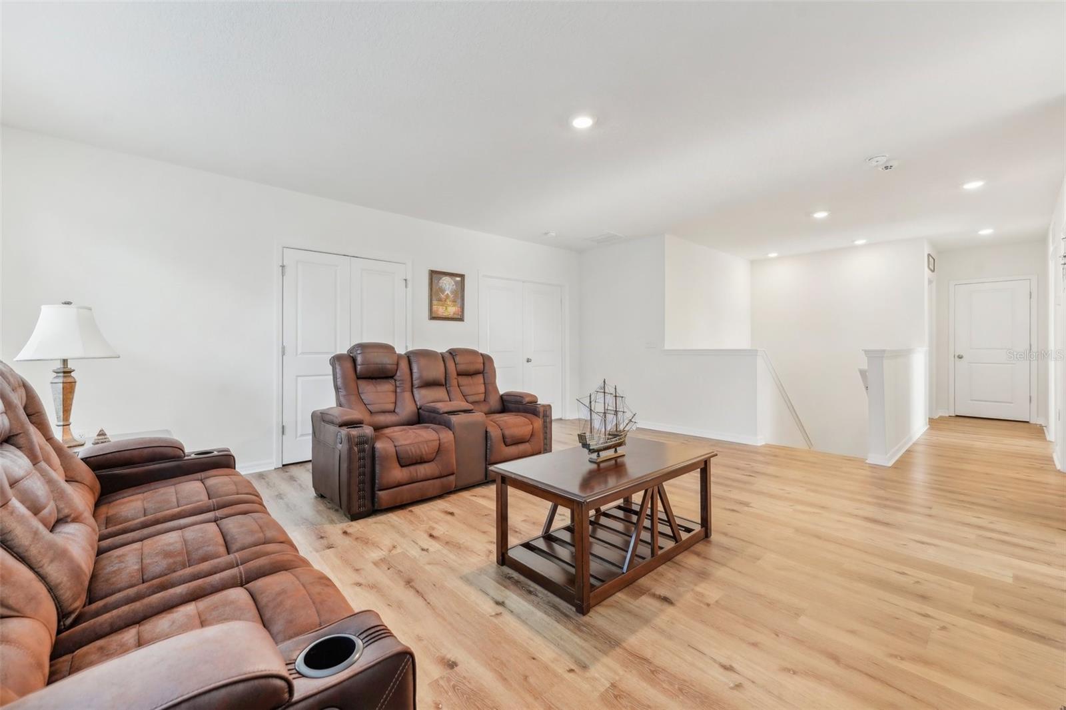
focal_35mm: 14
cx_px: 533
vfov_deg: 81.2
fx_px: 414
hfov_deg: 104.3
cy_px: 355
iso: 400
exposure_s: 1/13
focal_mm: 14
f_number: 8
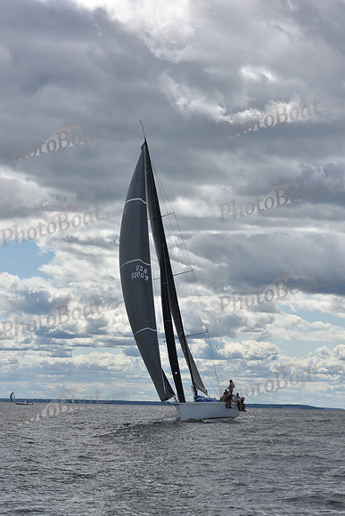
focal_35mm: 98
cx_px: 172
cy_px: 258
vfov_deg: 20.8
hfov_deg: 14.0
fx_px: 1408
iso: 250
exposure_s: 1/1000
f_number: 11
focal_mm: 98
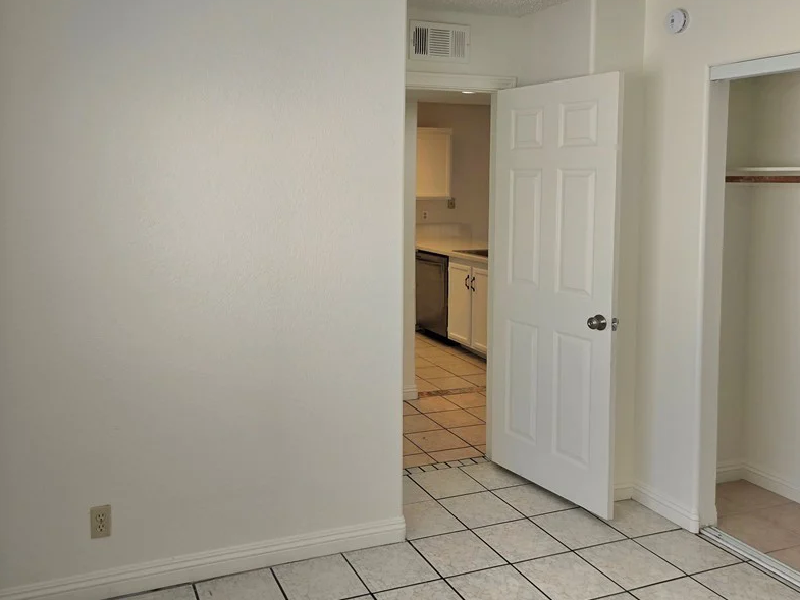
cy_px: 225
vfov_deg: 46.4
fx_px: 693
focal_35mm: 30
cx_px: 339
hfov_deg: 59.7
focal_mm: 5.4
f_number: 1.8
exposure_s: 1/133
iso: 25
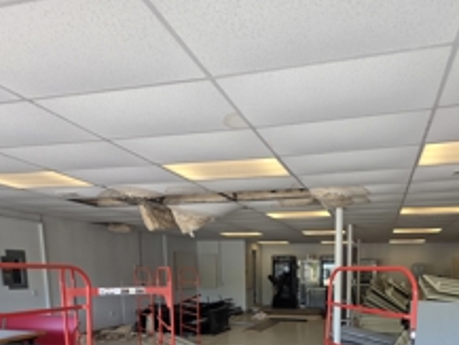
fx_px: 318
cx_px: 307
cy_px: 313
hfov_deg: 69.5
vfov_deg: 50.2
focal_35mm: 24
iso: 50
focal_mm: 2.2
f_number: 1.9
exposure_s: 1/120
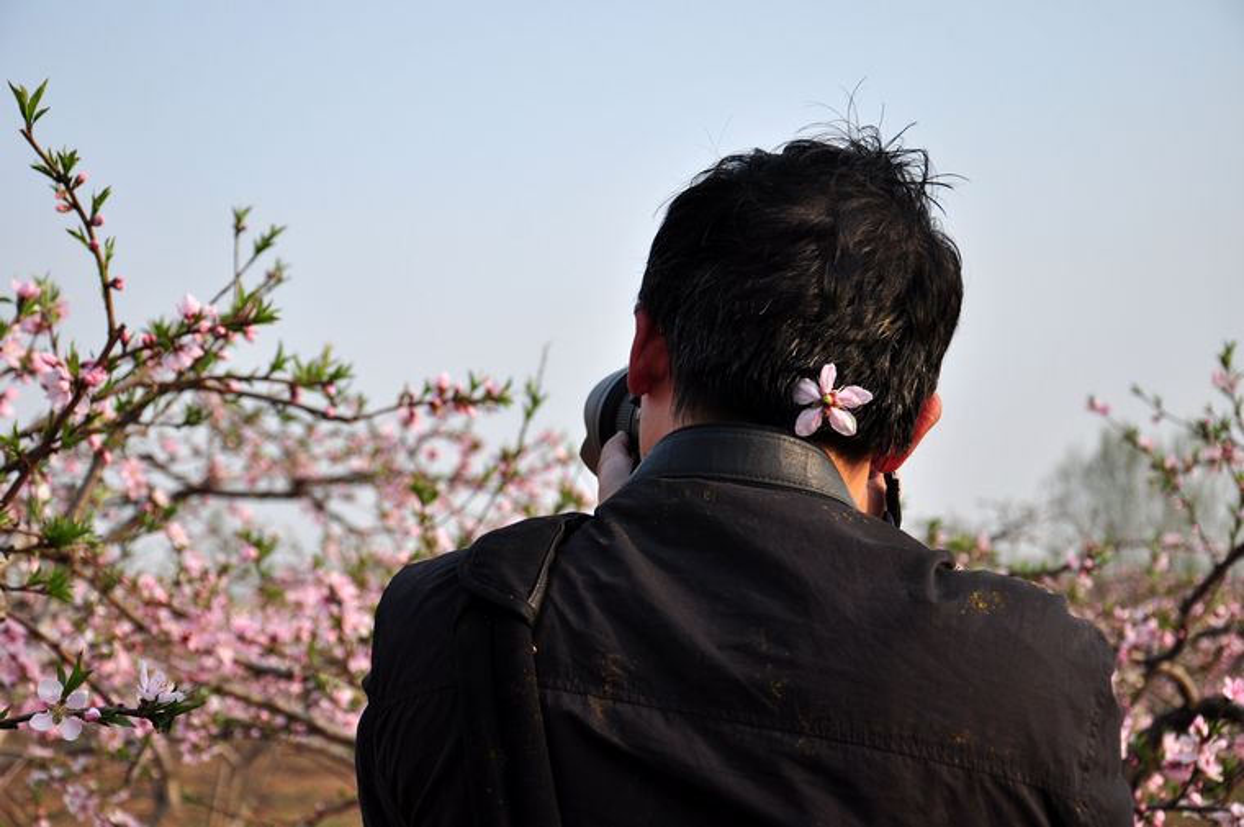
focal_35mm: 75
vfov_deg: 18.1
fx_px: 2589
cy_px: 414
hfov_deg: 27.0
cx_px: 622
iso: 200
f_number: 5
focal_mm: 50
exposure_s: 1/500
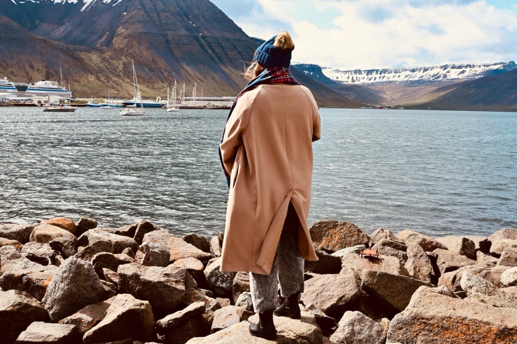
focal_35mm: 32
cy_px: 172
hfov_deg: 58.3
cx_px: 258
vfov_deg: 40.8
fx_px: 463
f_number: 11
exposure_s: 1/200
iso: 200
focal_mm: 21.5
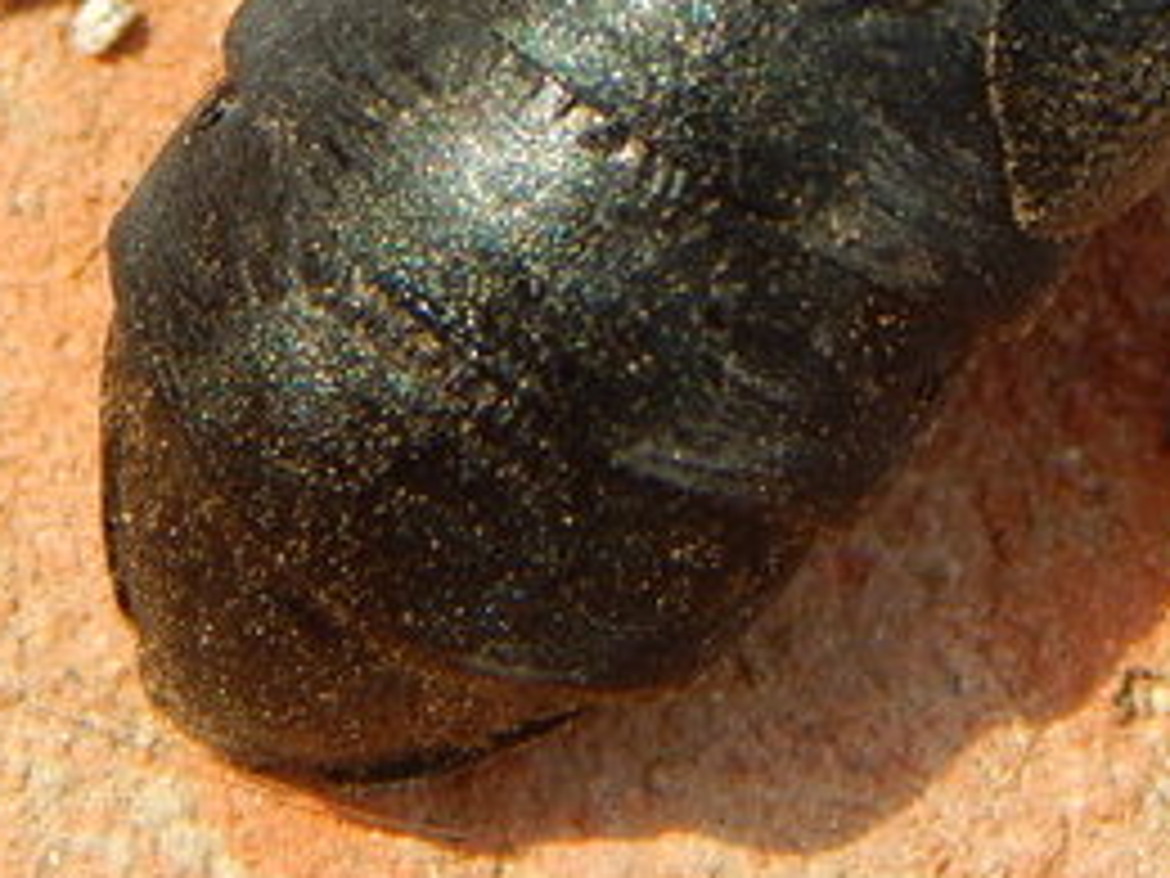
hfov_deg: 5.3
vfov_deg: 4.0
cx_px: 848
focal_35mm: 374
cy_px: -333
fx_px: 12641
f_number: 4.6
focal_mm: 20.5
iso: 125
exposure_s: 1/640
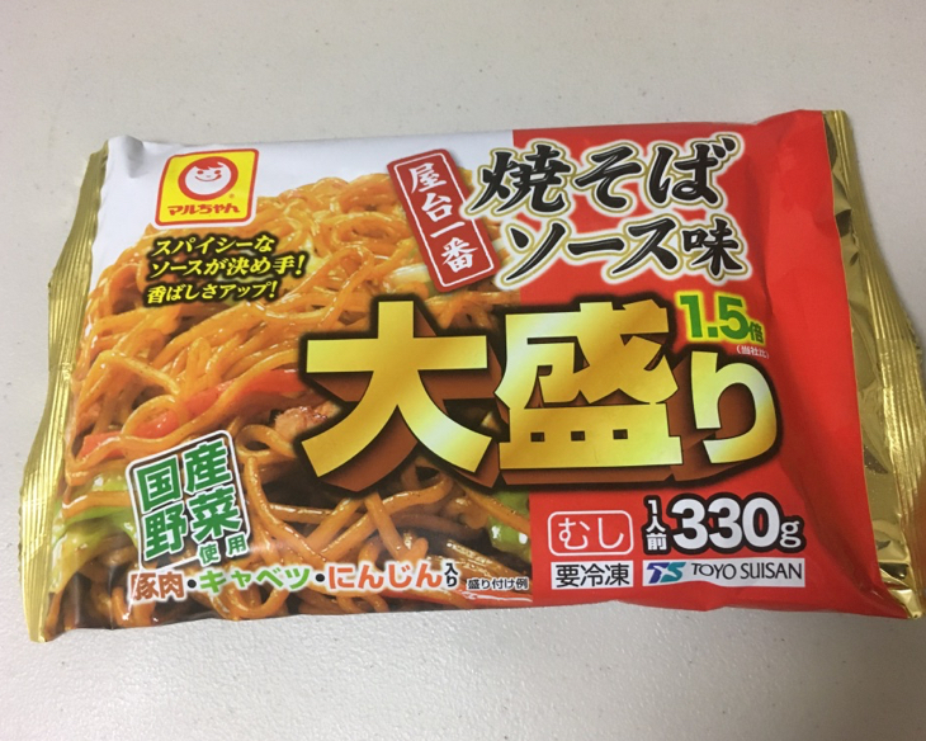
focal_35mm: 31
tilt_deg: -73.5
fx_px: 850
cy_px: 376
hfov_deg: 57.2
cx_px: 472
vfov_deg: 47.1
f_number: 2.2
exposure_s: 1/17
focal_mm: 4.15
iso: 200
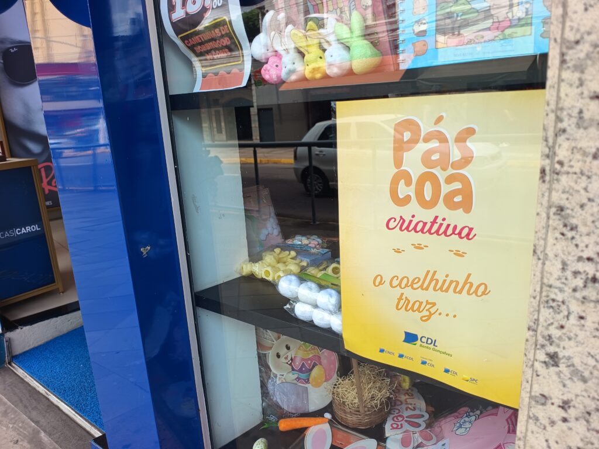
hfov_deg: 71.6
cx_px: 300
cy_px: 224
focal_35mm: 24
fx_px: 415
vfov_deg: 56.8
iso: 102
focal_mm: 5.89
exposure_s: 1/332
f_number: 1.4
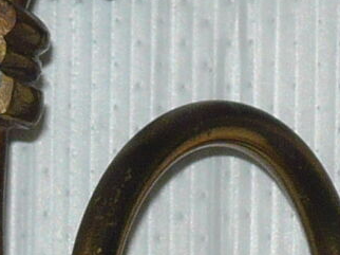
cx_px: 40
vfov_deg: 2.3
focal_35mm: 651
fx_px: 6389
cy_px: -81
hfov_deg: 3.0
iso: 100
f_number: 4.4
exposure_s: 1/50
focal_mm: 13.6
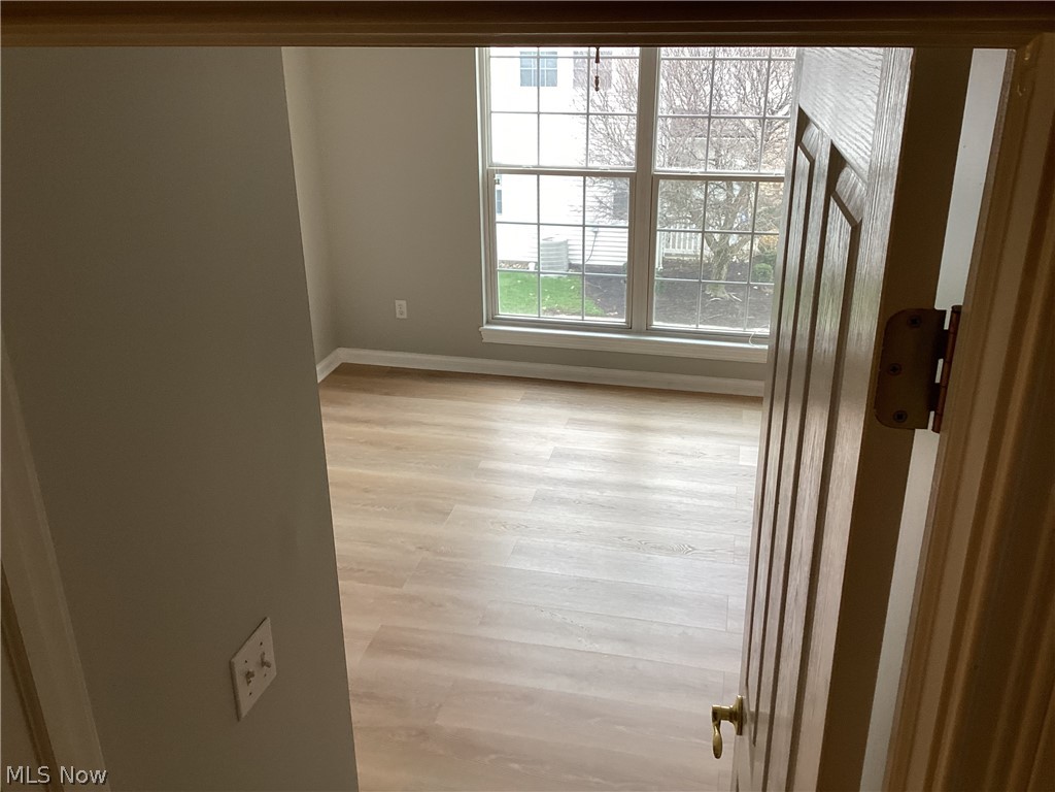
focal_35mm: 31
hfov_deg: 58.4
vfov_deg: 45.4
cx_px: 528
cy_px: 396
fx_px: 945
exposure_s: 1/120
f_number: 2.4
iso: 80
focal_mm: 3.3
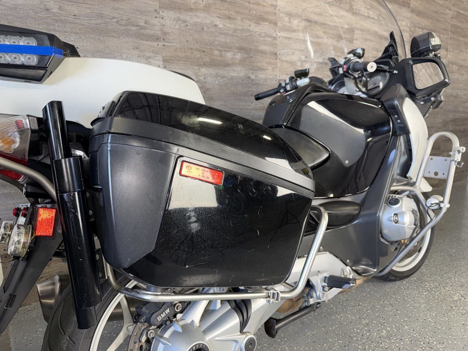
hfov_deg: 71.6
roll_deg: +1.7
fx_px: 324
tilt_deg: -9.2
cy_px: 176
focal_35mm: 24
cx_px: 234
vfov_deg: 56.8
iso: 50
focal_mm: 6.76
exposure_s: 1/22
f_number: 1.78
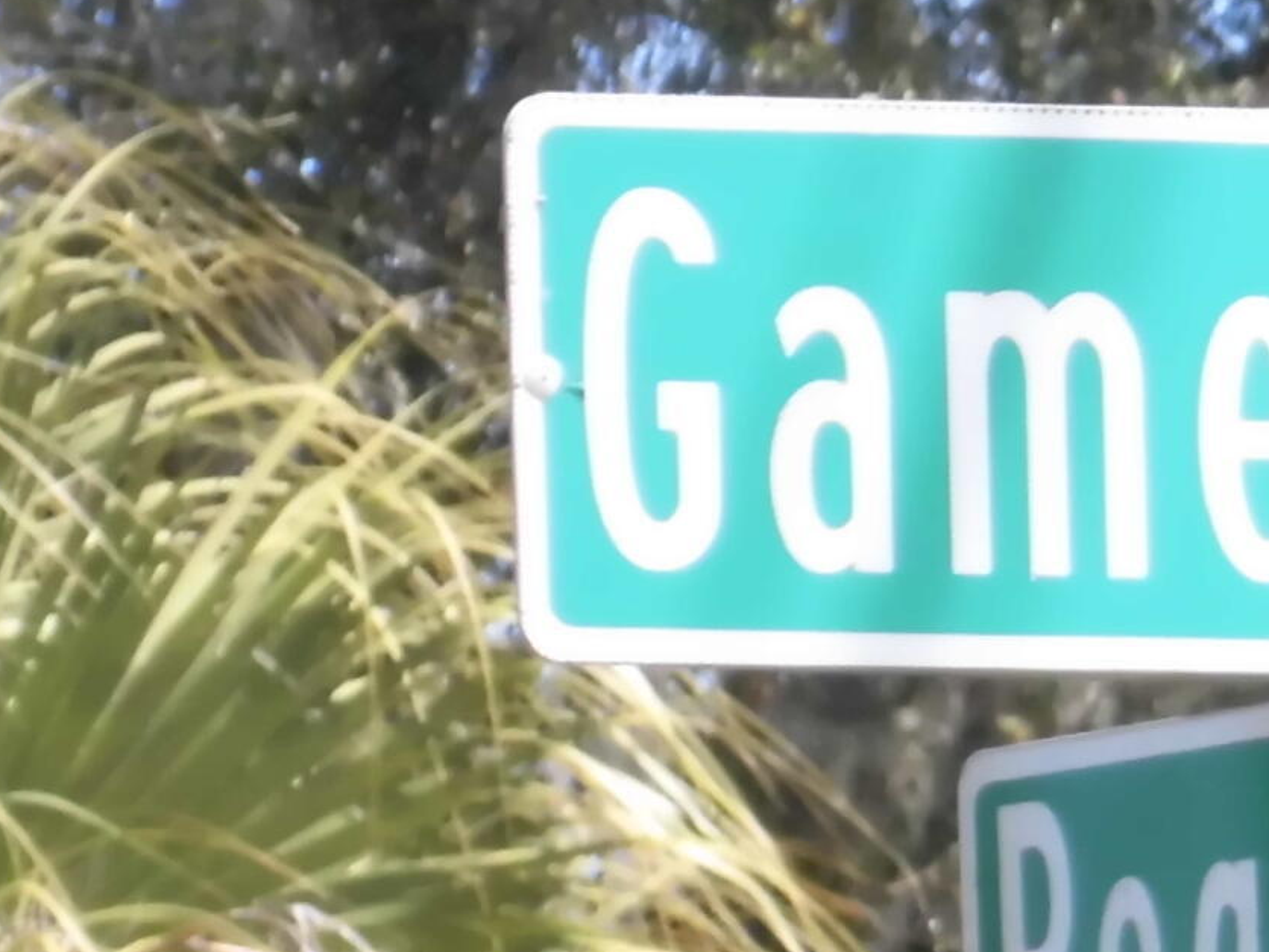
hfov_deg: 1.9
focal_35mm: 1034
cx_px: 1167
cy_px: 1055
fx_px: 37906
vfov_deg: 1.4
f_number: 6.3
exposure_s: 1/320
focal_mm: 51.6
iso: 250
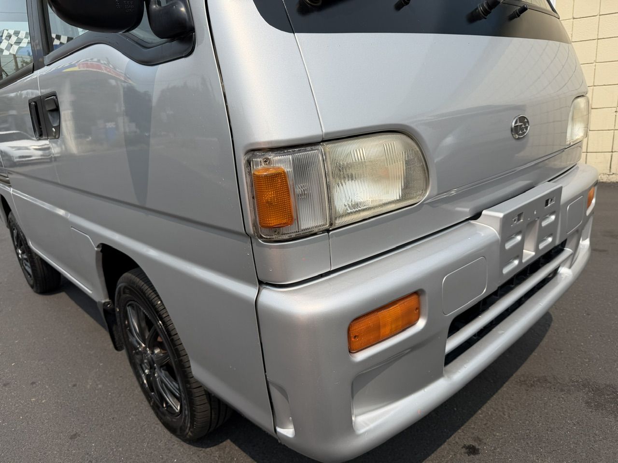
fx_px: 428
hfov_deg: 71.6
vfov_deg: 56.8
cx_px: 309
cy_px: 232
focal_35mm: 24
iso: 80
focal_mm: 6.76
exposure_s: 1/5714
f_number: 1.78
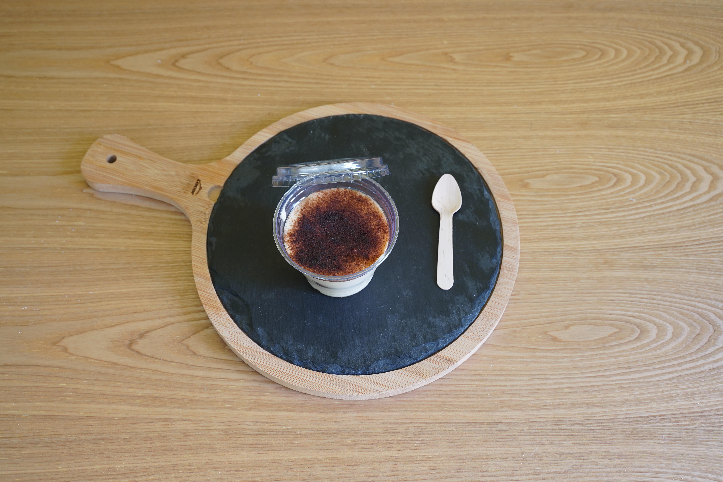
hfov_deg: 50.7
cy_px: 241
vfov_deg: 35.1
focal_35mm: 38
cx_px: 362
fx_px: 763
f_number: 7.1
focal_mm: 38
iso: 800
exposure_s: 1/13
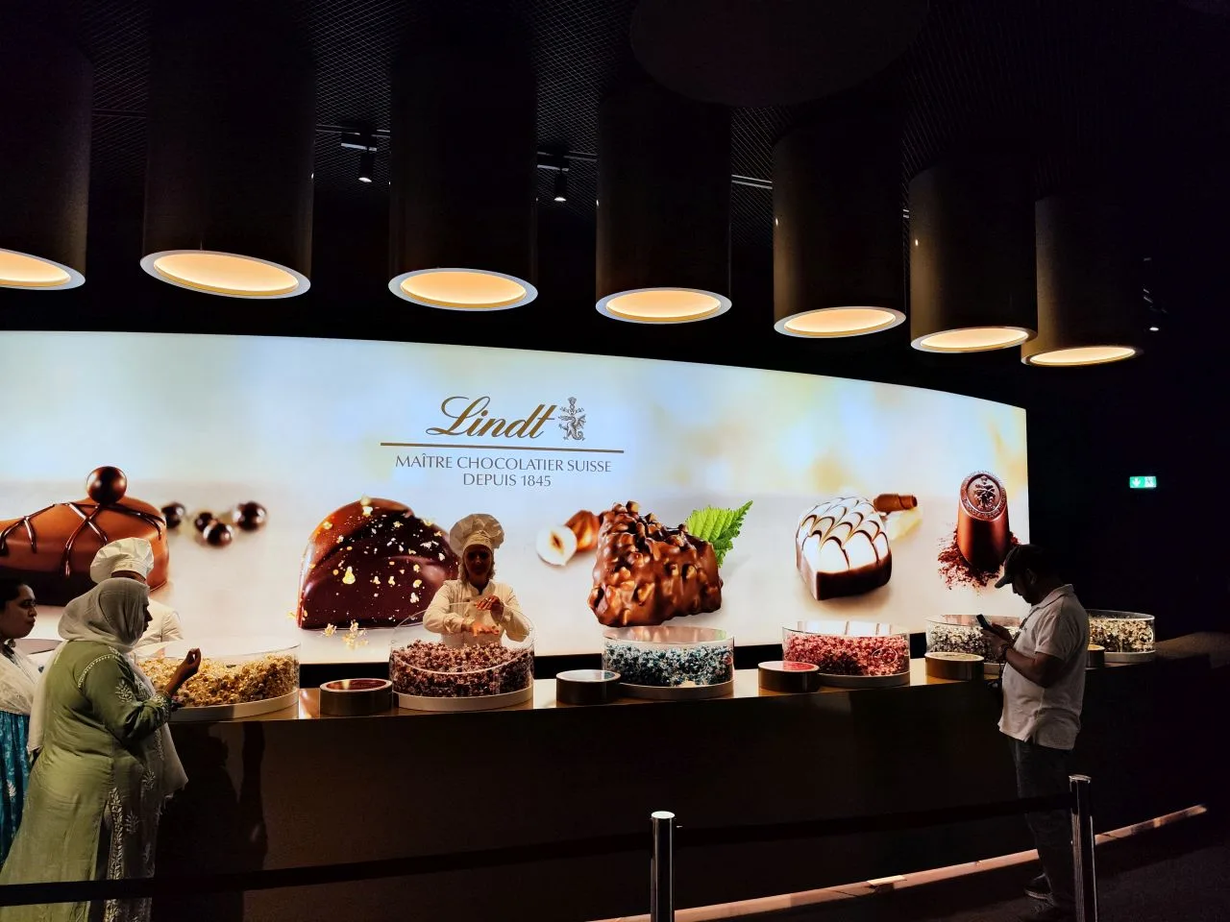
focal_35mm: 23
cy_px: 461
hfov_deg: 73.9
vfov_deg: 58.9
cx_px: 615
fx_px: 817
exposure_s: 1/100
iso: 146
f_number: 1.69
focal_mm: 7.01
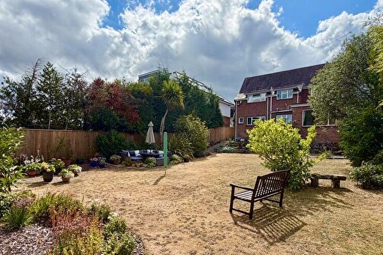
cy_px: 148
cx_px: 170
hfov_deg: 83.6
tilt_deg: -1.6
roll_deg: -0.8
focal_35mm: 20
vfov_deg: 61.6
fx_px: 213
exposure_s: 1/1312
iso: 32
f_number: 2.2
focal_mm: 2.22
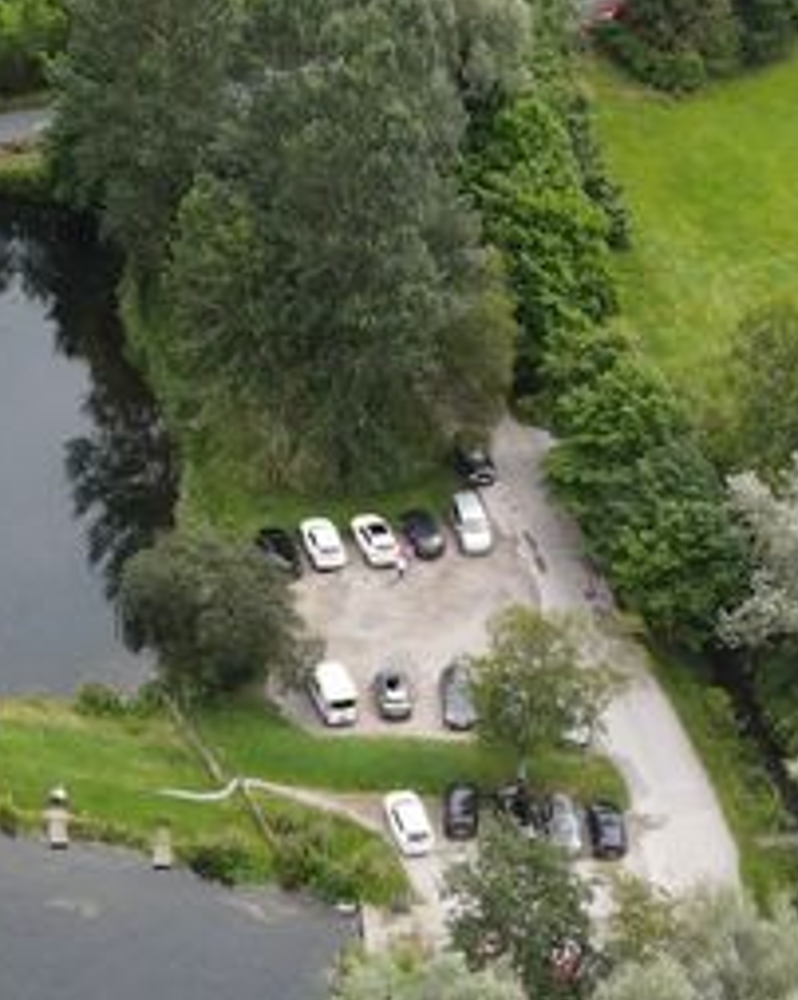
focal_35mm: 103
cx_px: 182
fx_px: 3044
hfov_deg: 14.9
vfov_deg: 17.8
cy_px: 1192
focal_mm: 4.5
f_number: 2.8
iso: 100
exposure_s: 1/240
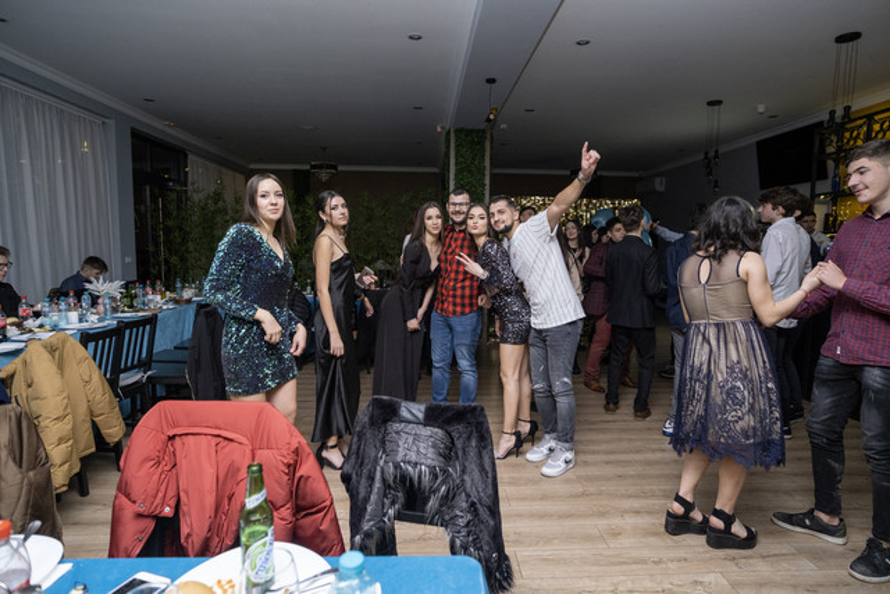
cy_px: 297
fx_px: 495
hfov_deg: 84.0
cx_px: 445
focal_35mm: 20
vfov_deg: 62.0
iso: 640
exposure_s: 1/200
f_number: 2.2
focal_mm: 13
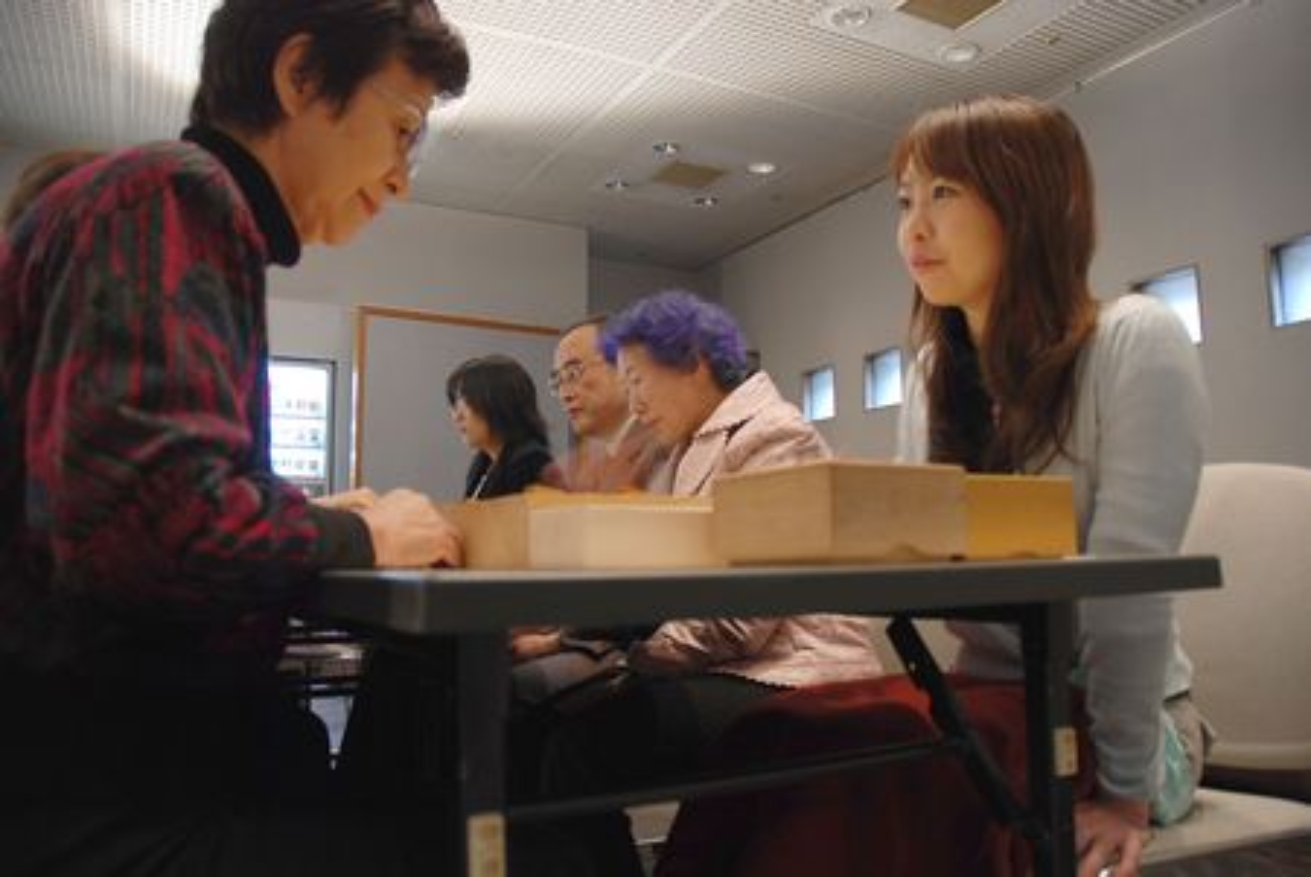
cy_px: 438
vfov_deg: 48.0
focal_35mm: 27
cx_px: 656
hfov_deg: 67.3
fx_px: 984
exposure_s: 1/6
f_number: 3.5
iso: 200
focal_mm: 18
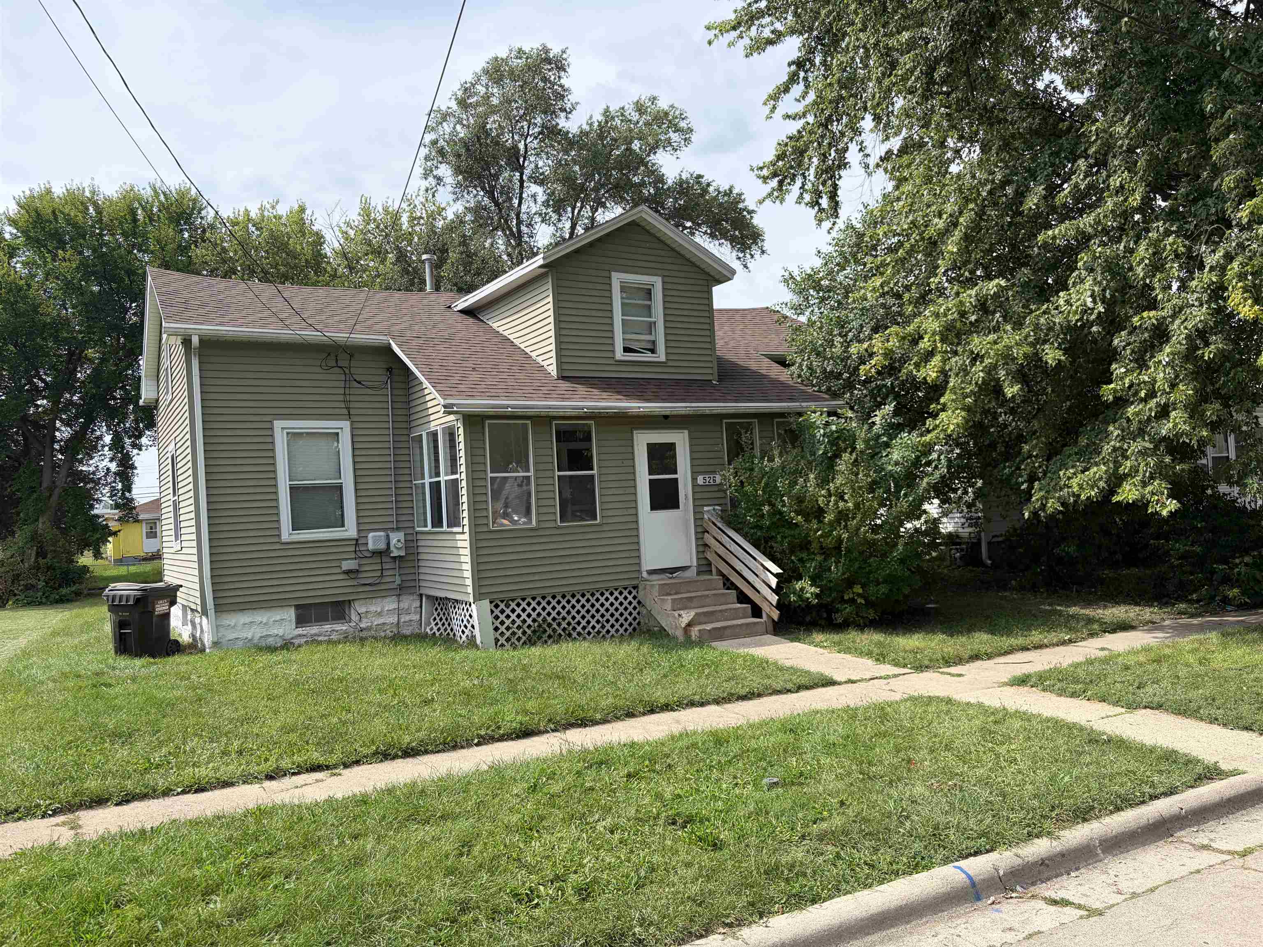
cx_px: 632
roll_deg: +3.7
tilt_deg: +3.6
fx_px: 949
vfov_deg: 53.1
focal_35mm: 26
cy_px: 474
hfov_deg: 67.3
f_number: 1.6
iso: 64
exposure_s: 1/2283
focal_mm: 5.96
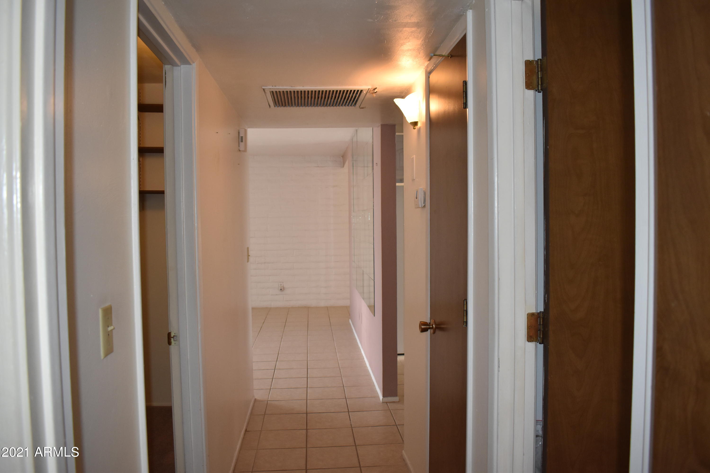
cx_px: 355
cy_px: 236
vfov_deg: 47.9
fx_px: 532
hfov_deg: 67.4
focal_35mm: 27
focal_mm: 18
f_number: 3.5
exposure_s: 1/200
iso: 800
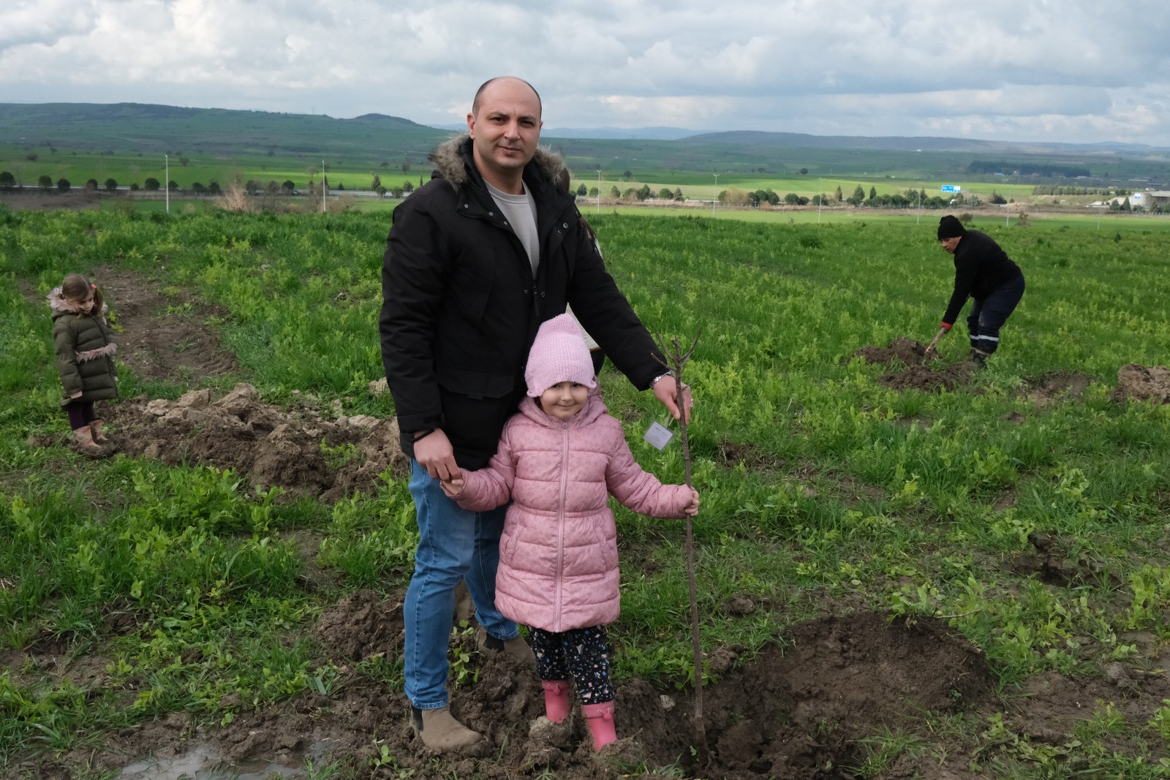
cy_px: 390
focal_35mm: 37
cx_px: 585
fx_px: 1203
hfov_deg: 51.9
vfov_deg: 35.9
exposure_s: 1/4000
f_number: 8
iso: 3200
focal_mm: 24.7
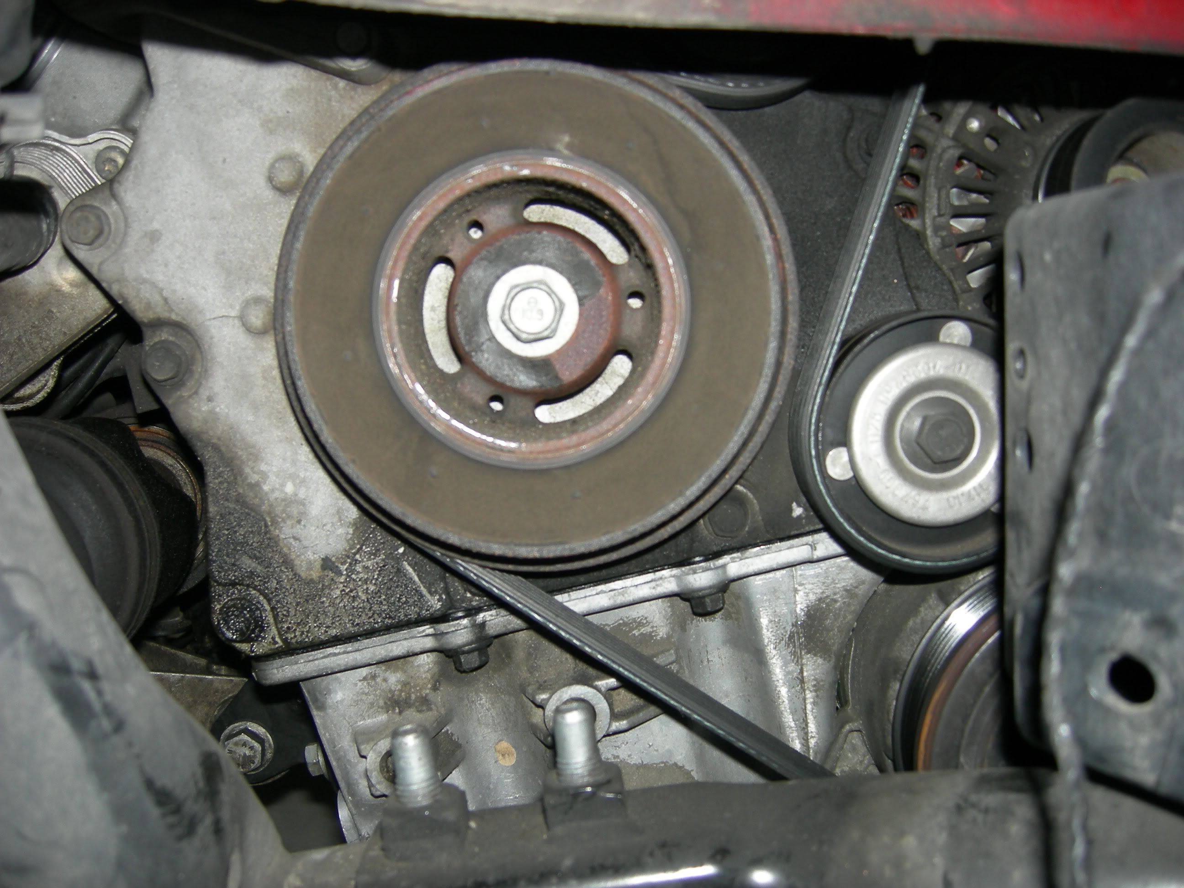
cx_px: 592
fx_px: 1231
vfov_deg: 39.7
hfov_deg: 51.4
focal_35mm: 36
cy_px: 444
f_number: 2.7
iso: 64
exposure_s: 1/60.1
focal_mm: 7.5
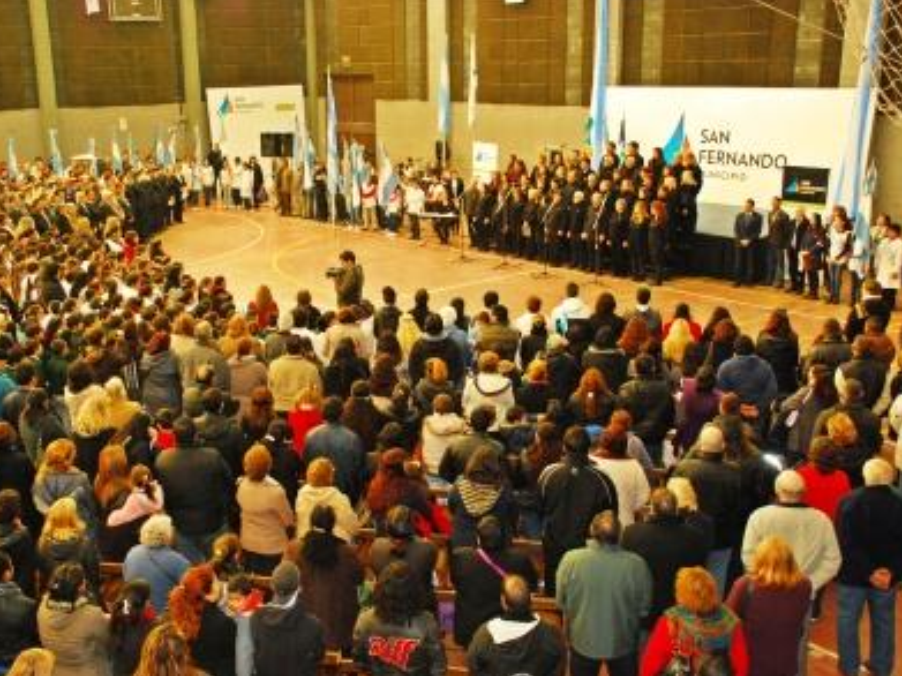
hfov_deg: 43.8
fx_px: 1120
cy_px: 337
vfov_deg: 33.6
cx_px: 390
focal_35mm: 43
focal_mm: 26
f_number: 5
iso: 800
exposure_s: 1/60
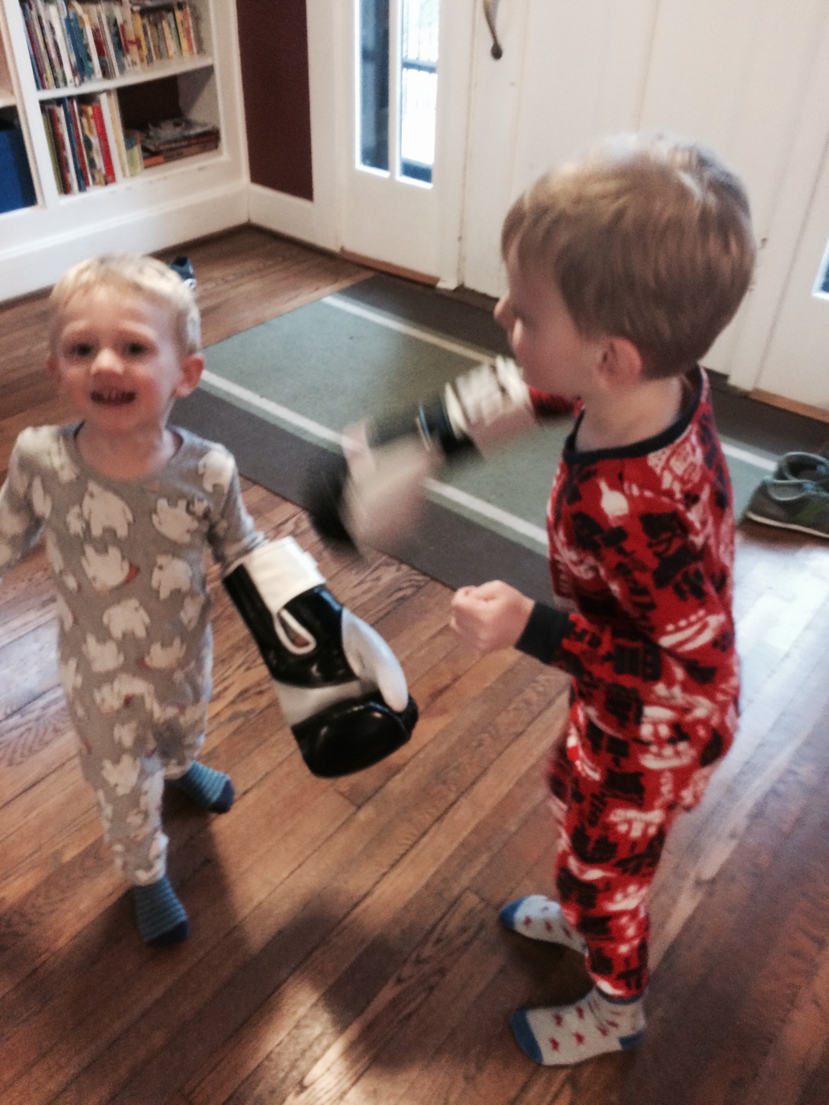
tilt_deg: -35.6
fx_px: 926
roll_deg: -0.9
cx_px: 414
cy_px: 552
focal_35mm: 29
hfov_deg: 48.2
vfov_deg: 61.7
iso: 320
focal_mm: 4.15
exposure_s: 1/17
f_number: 2.2
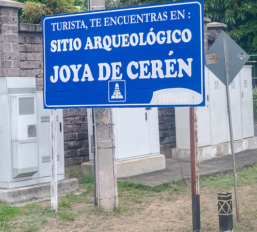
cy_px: 71
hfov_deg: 20.0
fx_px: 728
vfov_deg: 18.1
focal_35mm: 91
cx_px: 167
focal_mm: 53
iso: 3200
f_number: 4
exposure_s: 1/400
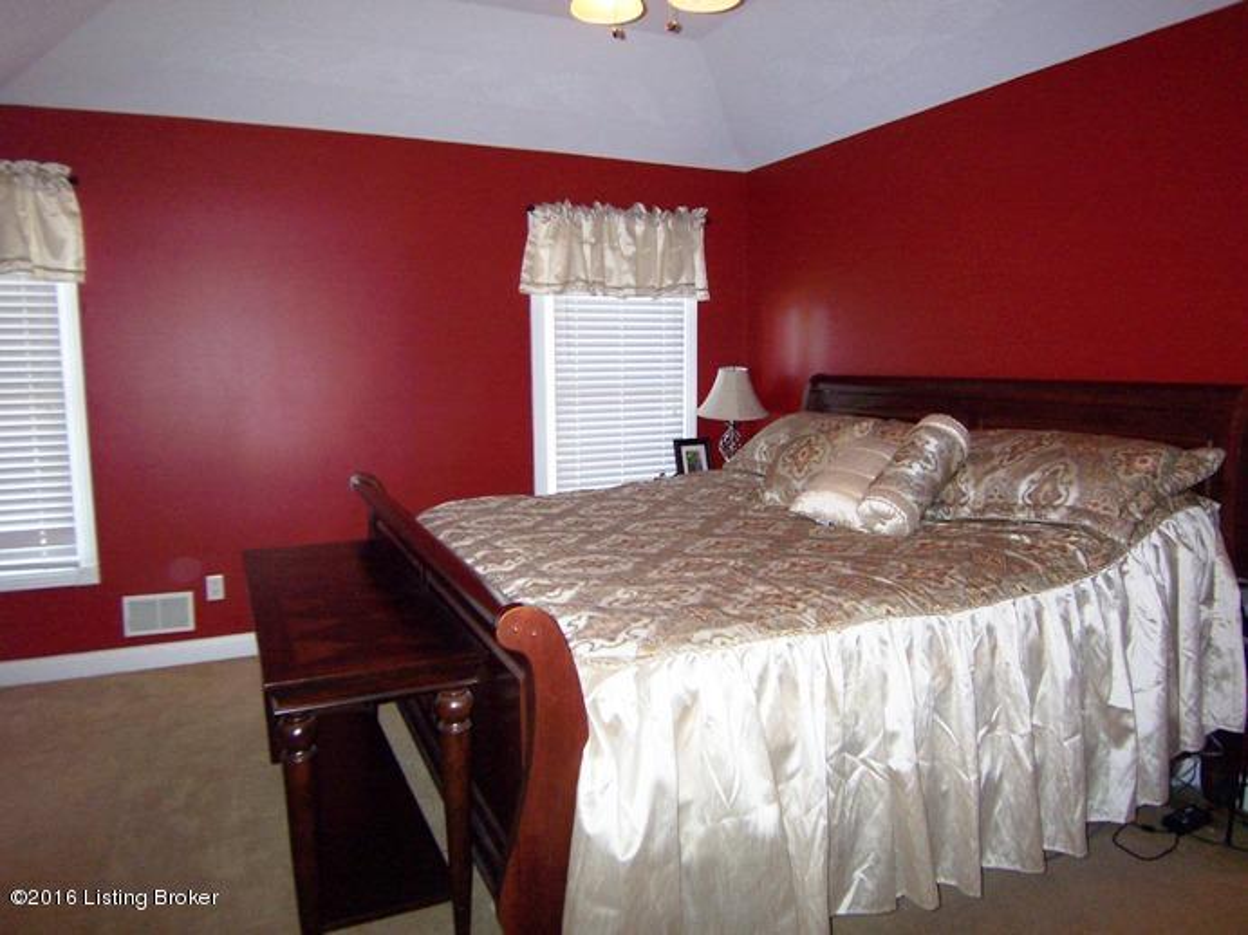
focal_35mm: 23
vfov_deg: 58.9
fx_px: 829
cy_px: 468
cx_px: 624
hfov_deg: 73.9
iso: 200
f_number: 2.8
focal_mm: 3.8
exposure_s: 1/30
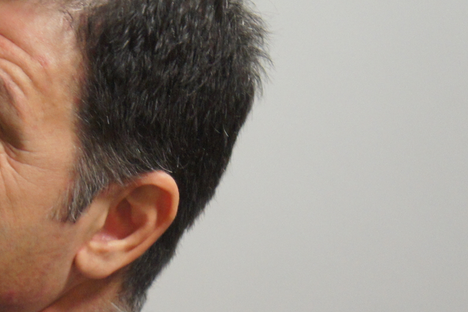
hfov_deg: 11.0
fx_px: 2364
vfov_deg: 7.5
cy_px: 272
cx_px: -193
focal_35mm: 182
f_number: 5
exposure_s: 1/50
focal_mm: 42
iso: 1600
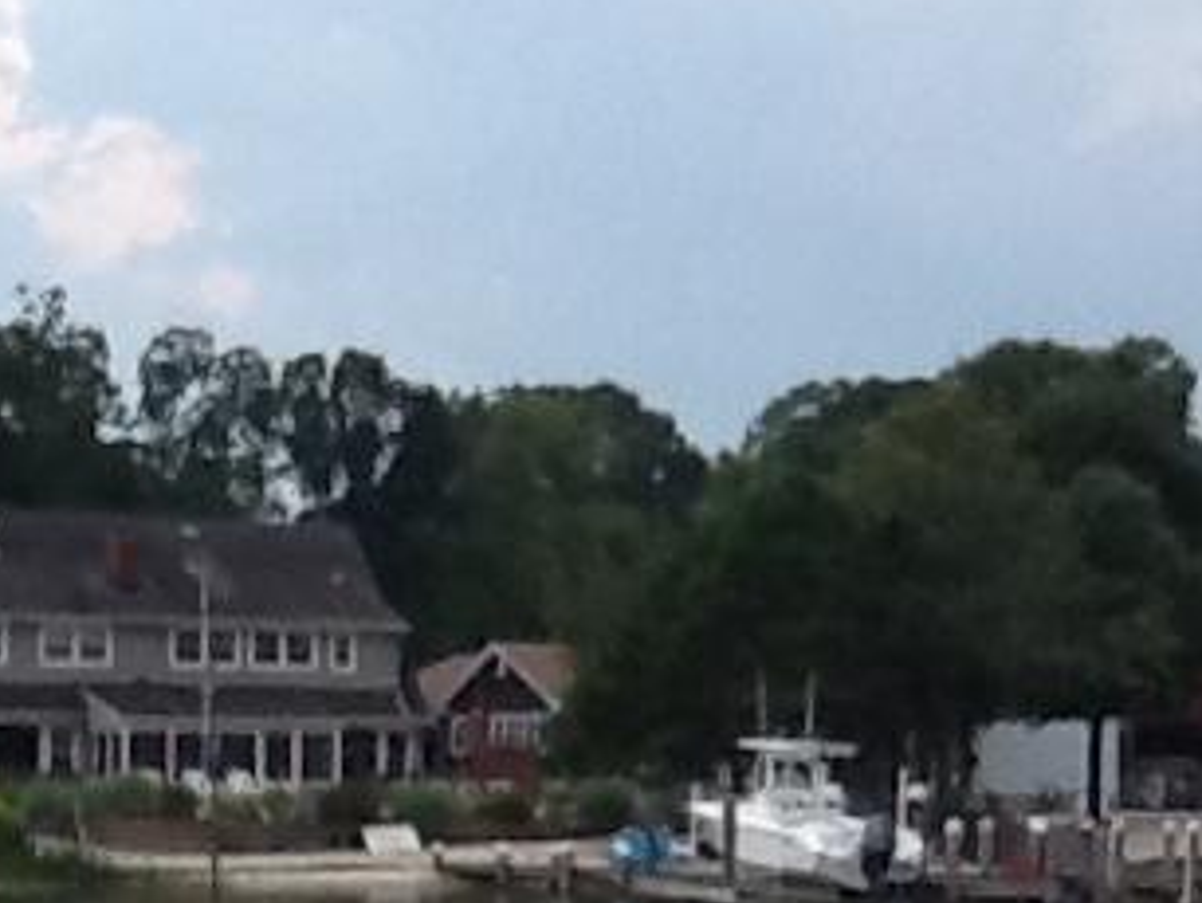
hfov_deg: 14.1
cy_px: 762
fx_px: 4796
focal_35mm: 138
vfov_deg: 10.7
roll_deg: +1.5
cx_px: 1143
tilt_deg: +0.4
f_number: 2.4
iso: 40
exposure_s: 1/267
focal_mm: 2.03
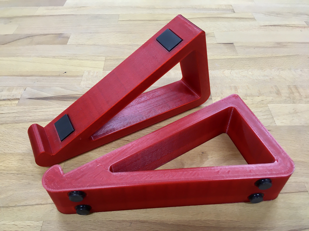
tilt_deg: -46.9
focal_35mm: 29
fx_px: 259
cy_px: 116
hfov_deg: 61.7
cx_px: 154
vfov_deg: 48.2
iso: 64
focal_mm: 4.15
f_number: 2.2
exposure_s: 1/33
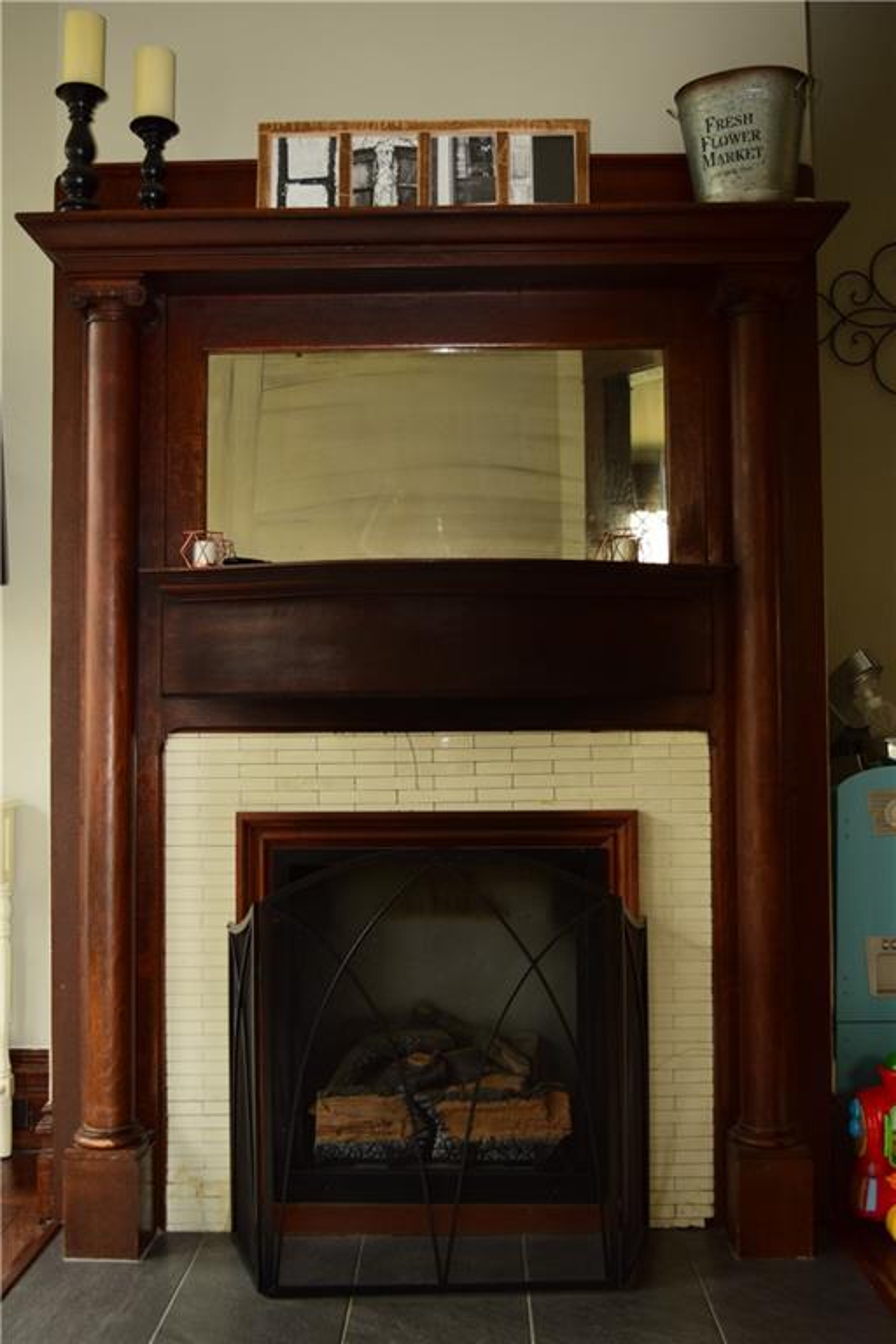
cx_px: 448
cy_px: 672
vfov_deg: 49.6
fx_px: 1456
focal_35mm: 39
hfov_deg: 34.2
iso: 500
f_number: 4.2
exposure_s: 1/80
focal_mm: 26
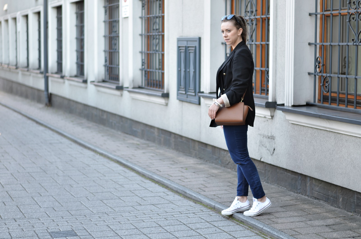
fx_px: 751
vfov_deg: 18.1
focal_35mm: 75
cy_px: 120
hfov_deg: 27.0
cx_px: 180
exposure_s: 1/200
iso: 100
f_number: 1.8
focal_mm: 50
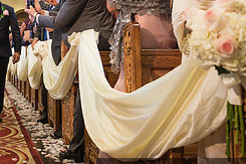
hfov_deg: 30.3
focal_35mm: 60
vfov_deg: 22.2
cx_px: -16
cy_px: 26
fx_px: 410
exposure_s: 1/125
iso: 2000
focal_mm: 16
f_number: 2.8
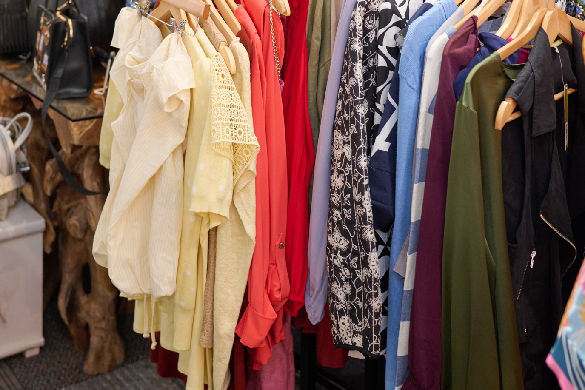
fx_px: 910
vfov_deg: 23.9
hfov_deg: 35.6
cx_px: 260
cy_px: 97
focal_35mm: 56
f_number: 2.5
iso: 800
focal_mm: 35
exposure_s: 1/100
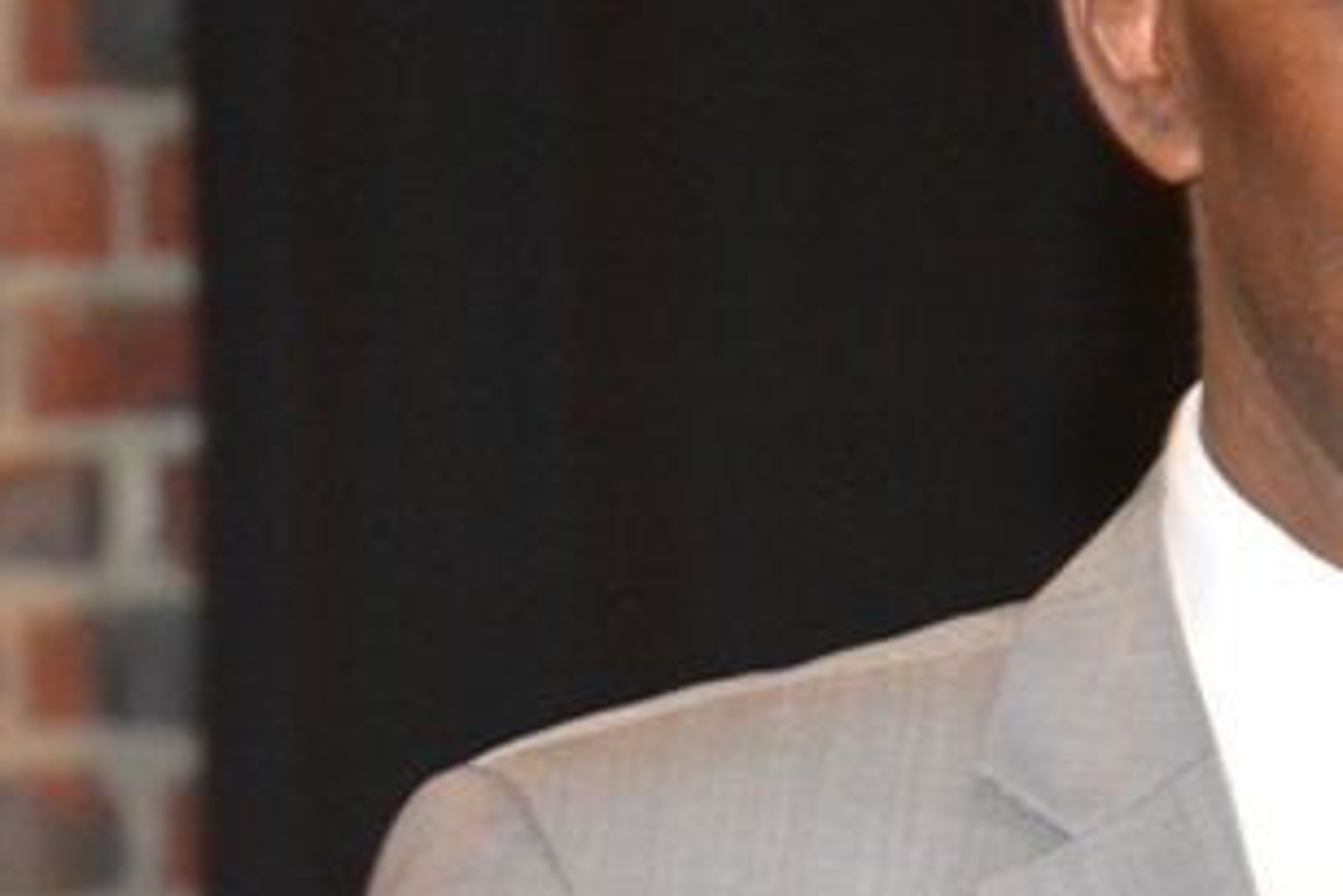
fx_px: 19132
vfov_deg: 2.7
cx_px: 1465
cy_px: 785
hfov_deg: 4.0
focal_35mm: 513
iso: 3200
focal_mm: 105
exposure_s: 1/60
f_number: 5.6
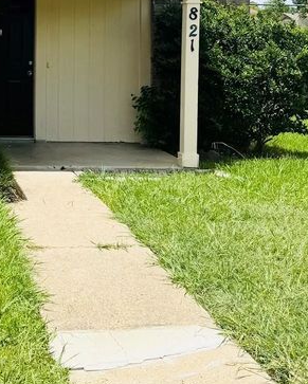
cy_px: 41
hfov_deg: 21.6
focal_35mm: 66
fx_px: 751
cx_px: -56
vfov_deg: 27.7
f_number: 1.78
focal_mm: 6.76
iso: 80
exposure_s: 1/5814
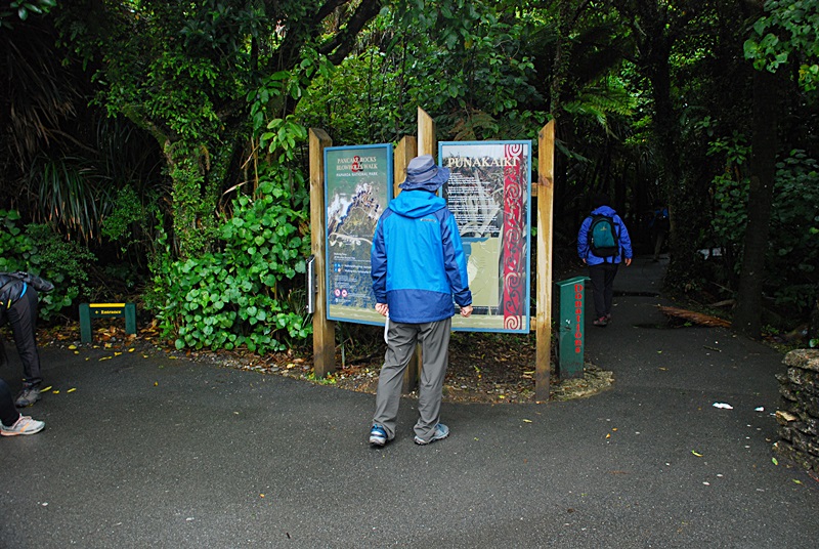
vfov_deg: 43.7
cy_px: 274
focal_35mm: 30
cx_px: 410
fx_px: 683
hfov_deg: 61.9
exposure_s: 1/40
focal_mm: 20
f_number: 3.8
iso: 400
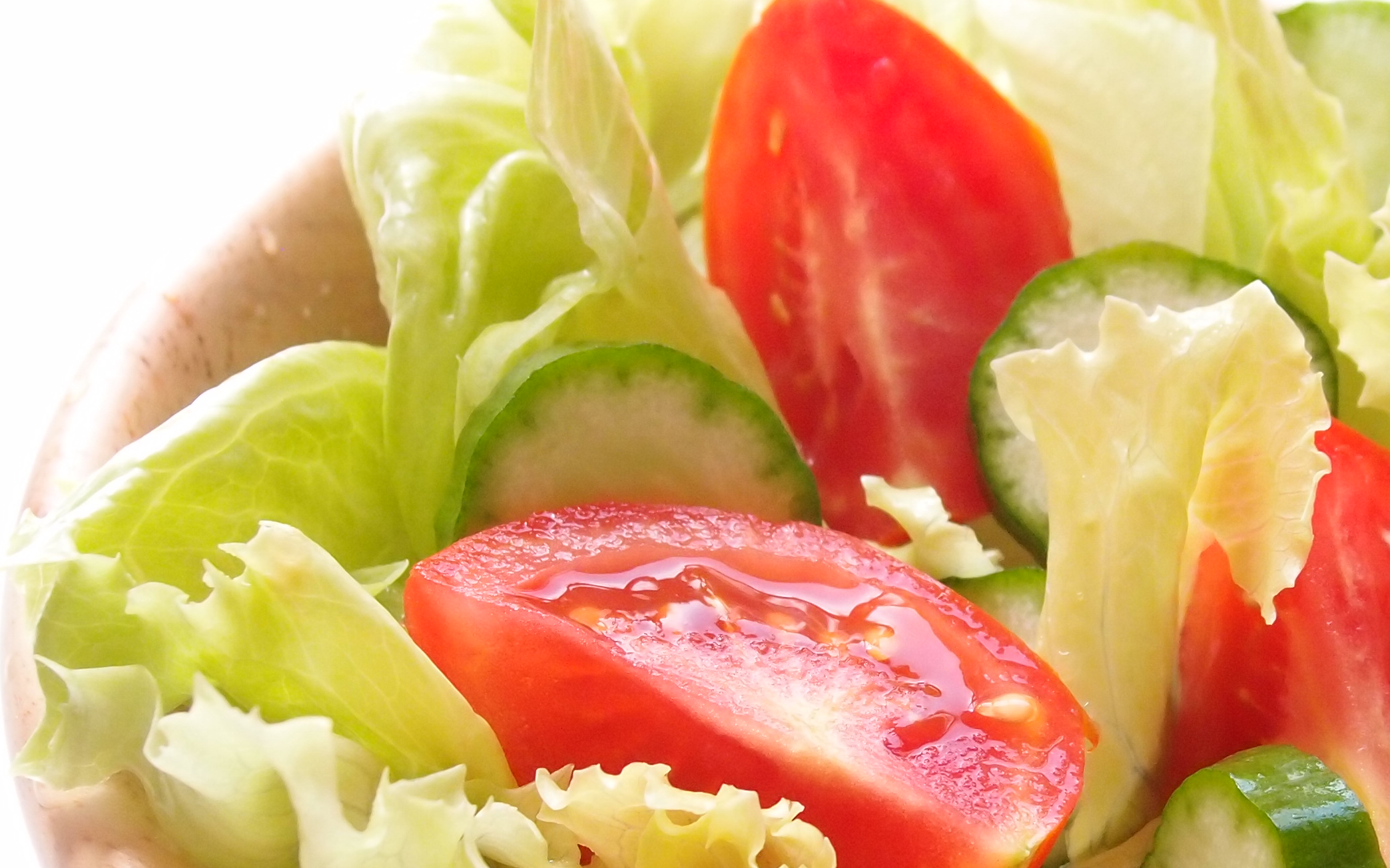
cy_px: 632
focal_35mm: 63
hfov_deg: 31.4
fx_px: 2386
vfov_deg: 20.5
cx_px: 1170
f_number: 2.5
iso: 400
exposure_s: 1/400
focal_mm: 7.41
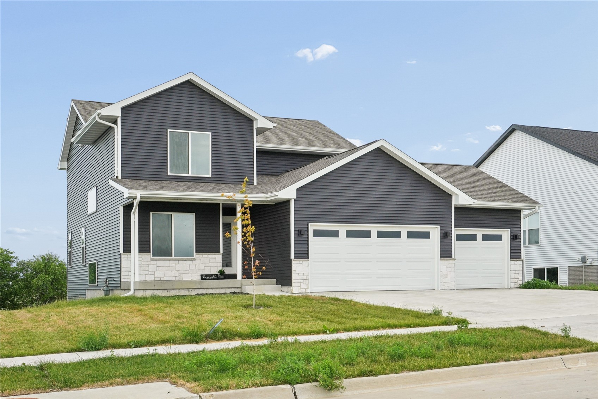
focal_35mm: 45
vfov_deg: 29.9
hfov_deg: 43.6
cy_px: 200
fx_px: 747
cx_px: 299
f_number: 9
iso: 400
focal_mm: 30
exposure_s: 1/500
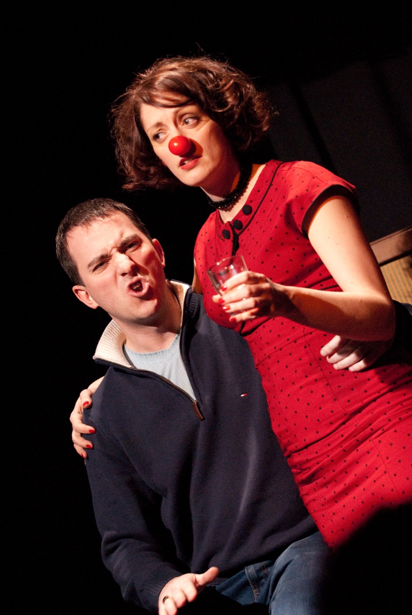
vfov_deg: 13.0
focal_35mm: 158
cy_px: 308
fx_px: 2696
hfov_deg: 8.7
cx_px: 206
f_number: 2.8
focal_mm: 105
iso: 1600
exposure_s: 1/80
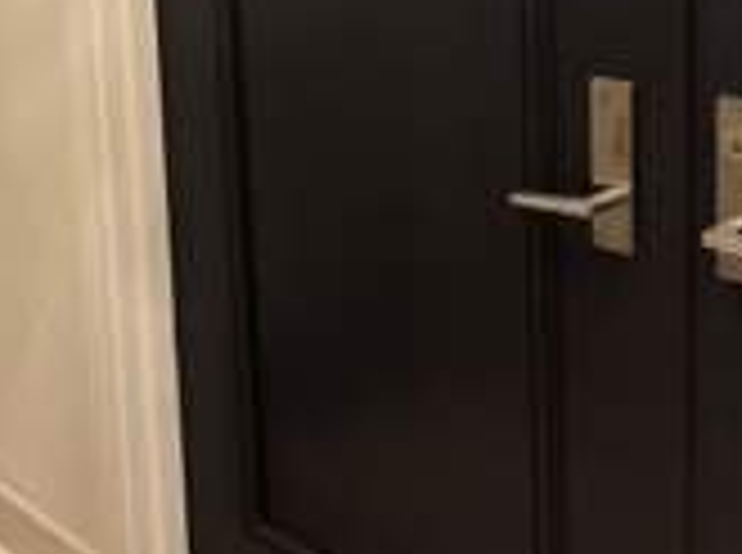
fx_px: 1497
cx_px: 126
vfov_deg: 20.4
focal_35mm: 70
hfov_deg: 27.2
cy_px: 25
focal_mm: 6.76
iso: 800
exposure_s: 1/40
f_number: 1.78
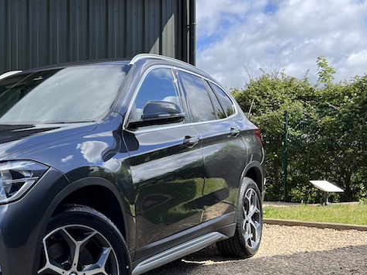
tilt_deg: +0.7
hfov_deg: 32.4
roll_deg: +1.5
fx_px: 583
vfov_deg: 26.5
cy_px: 167
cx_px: 9
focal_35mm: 55
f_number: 1.5
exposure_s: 1/1280
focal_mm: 5.7
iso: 50
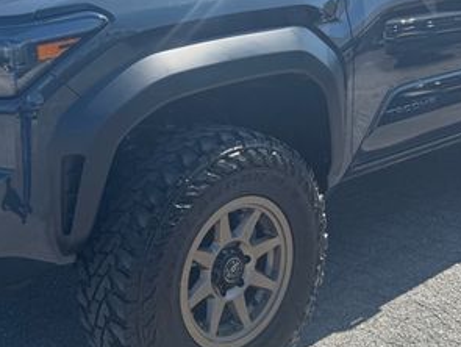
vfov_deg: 27.9
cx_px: 219
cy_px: 113
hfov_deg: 36.8
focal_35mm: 52
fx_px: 693
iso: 80
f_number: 1.78
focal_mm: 6.76
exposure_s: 1/1980
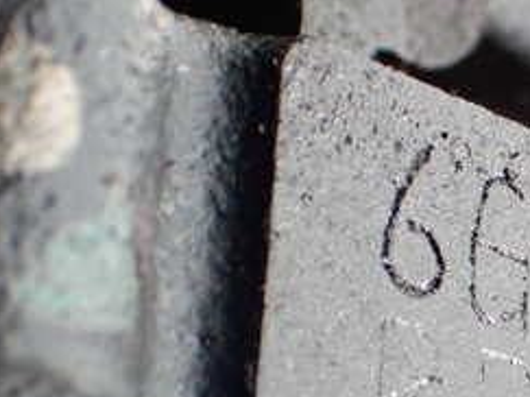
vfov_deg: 6.8
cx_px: 637
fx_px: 3321
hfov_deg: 9.0
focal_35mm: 217
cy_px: 314
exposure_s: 1/100
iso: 800
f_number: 4.5
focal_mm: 15.66
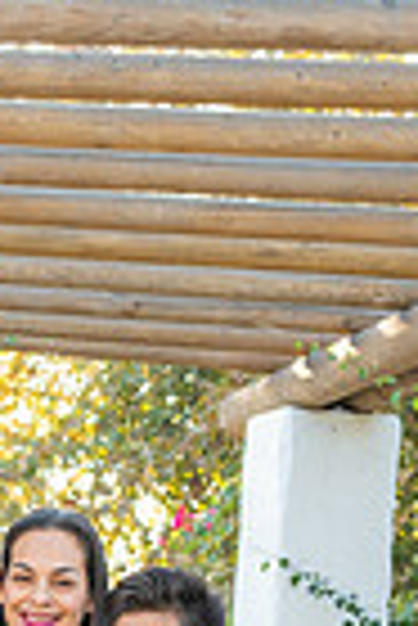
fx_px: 2693
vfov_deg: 12.8
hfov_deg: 8.7
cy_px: 802
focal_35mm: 155
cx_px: -184
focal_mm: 48
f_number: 5.6
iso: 500
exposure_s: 1/125
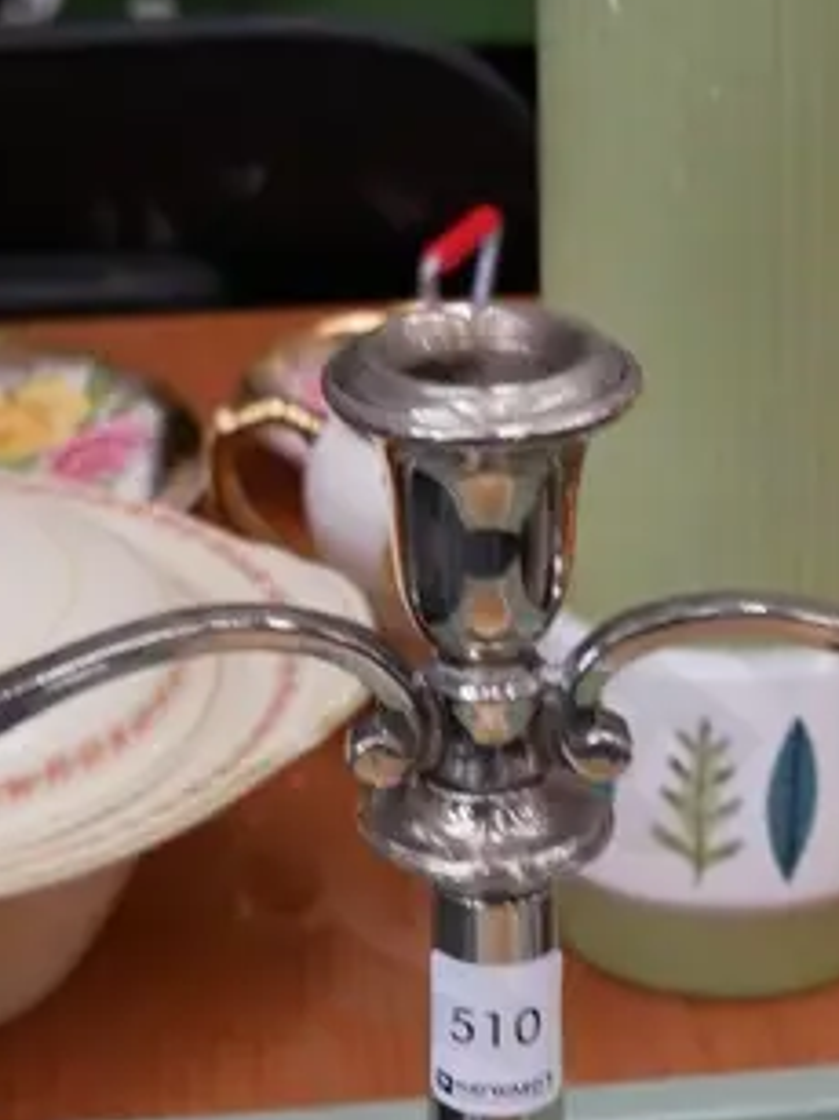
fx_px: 3881
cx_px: 533
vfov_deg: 16.3
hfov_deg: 12.3
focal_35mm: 120
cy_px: 876
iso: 500
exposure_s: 1/60
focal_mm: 18
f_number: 3.9
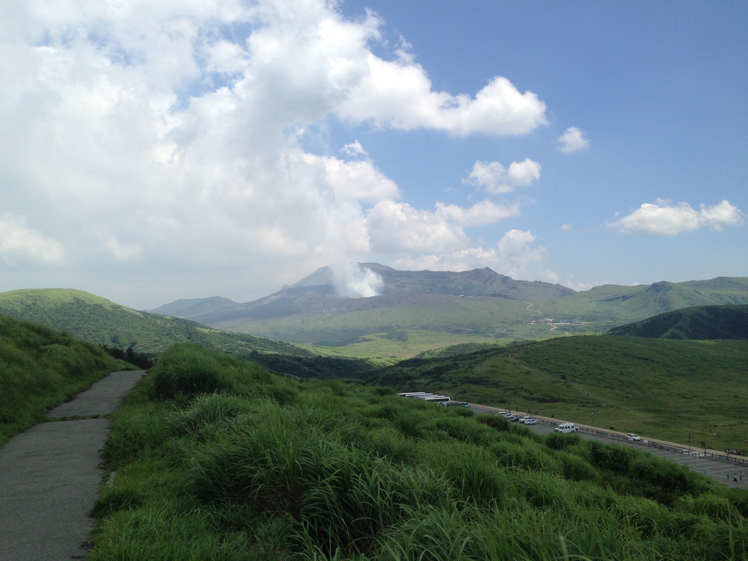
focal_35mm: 33
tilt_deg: +2.7
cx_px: 374
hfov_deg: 55.4
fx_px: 713
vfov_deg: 42.9
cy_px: 280
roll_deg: +1.9
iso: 50
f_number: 2.4
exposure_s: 1/2169
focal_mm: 4.12
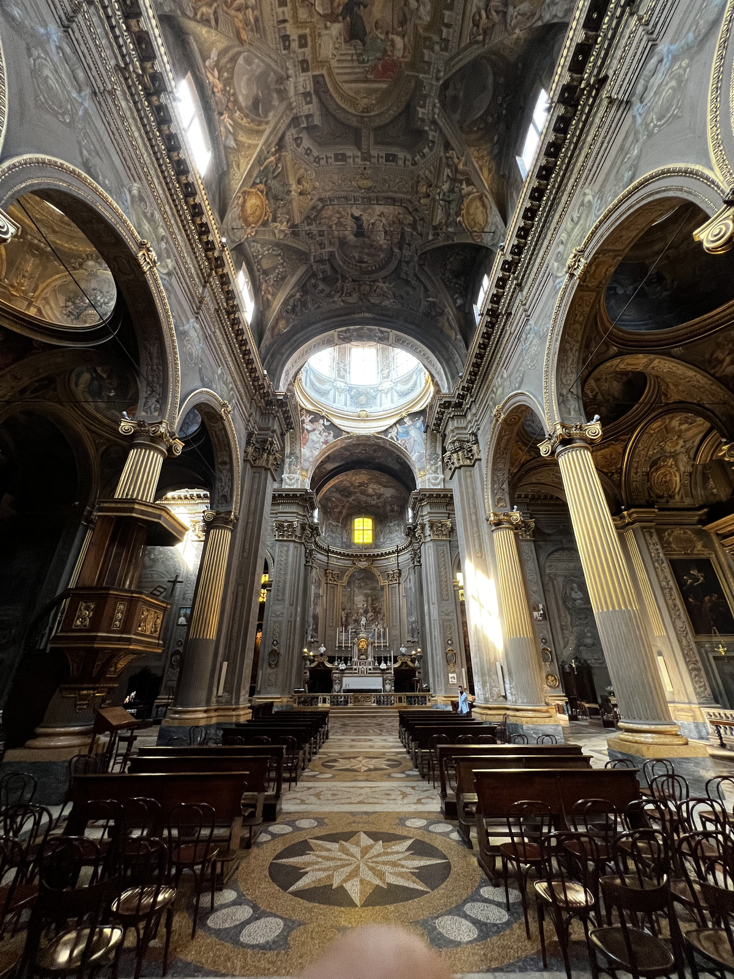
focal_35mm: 13
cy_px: 490
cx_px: 367
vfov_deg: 106.2
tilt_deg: +26.2
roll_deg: +0.0
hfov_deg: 89.9
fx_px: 368
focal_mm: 1.57
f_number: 1.8
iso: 320
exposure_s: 1/50
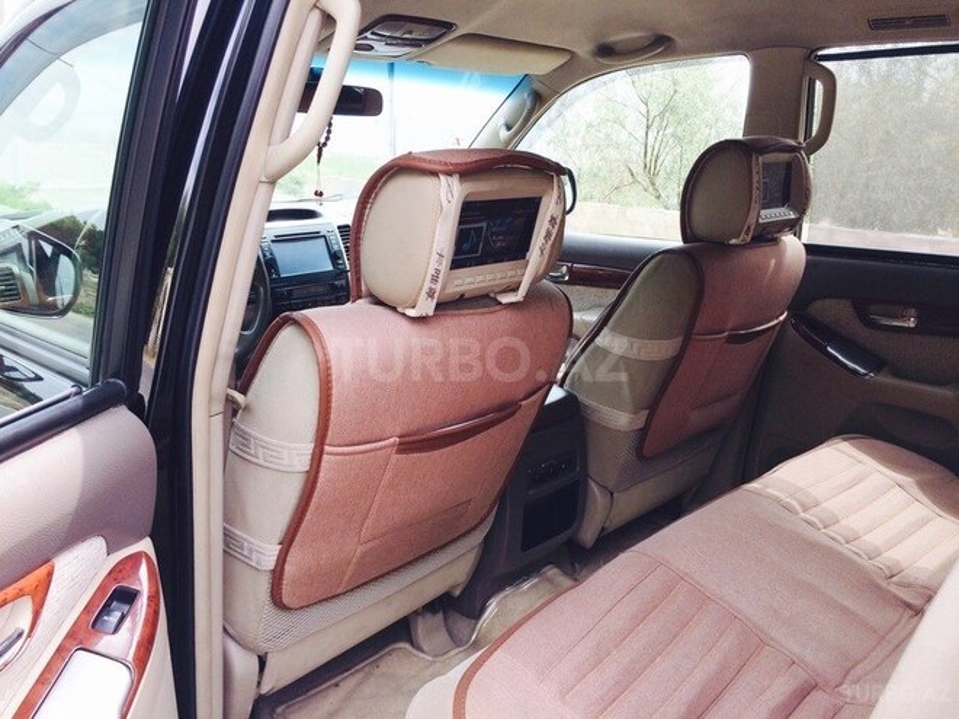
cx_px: 480
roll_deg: -2.7
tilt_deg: -16.6
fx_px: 803
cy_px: 360
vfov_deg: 48.2
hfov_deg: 61.7
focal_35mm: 29
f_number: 2.2
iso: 32
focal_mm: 4.15
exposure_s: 1/402
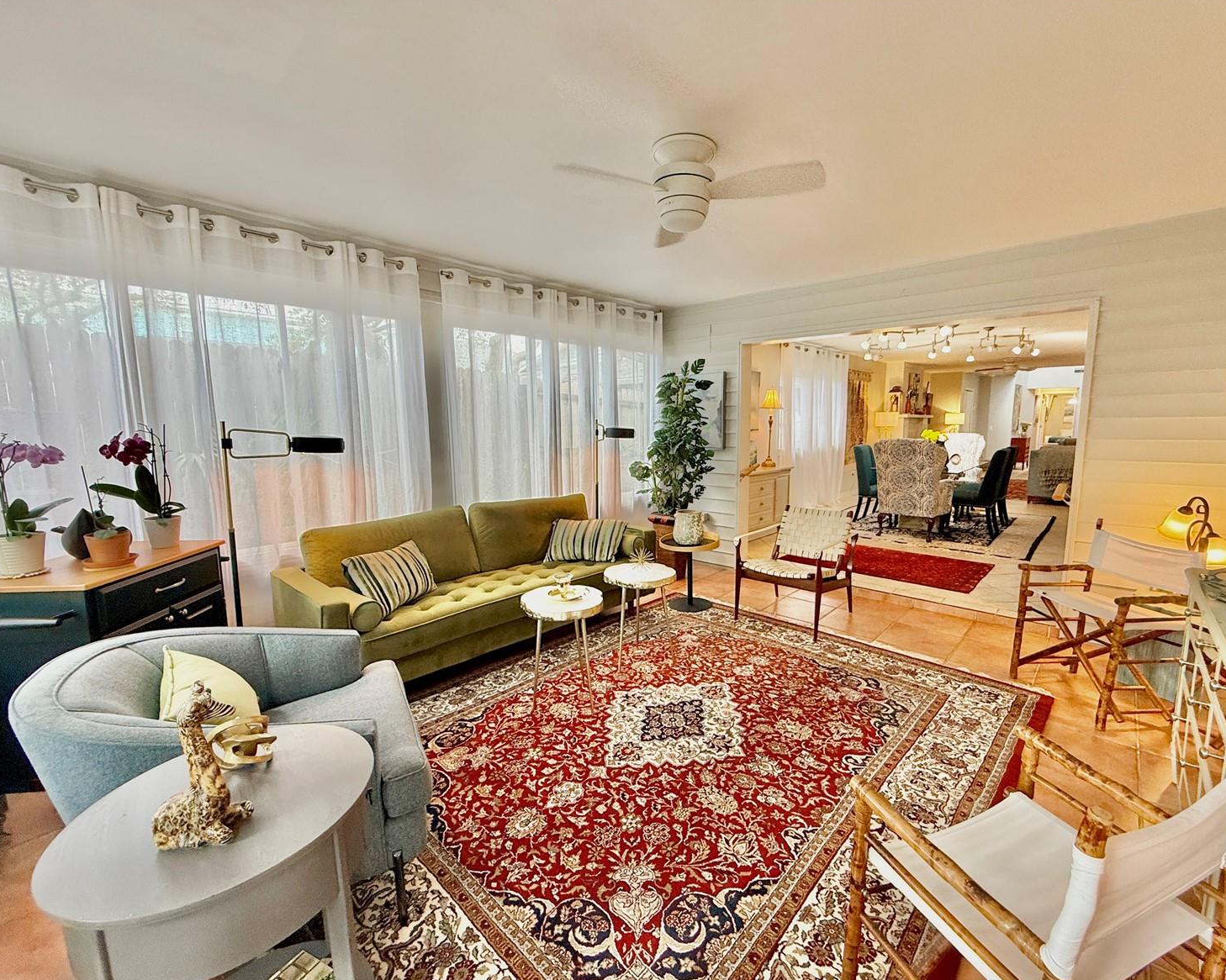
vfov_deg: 84.0
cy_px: 496
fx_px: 544
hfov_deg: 96.7
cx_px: 642
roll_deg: +0.6
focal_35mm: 15
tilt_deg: -6.5
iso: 160
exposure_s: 1/120
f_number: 2.2
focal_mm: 2.22
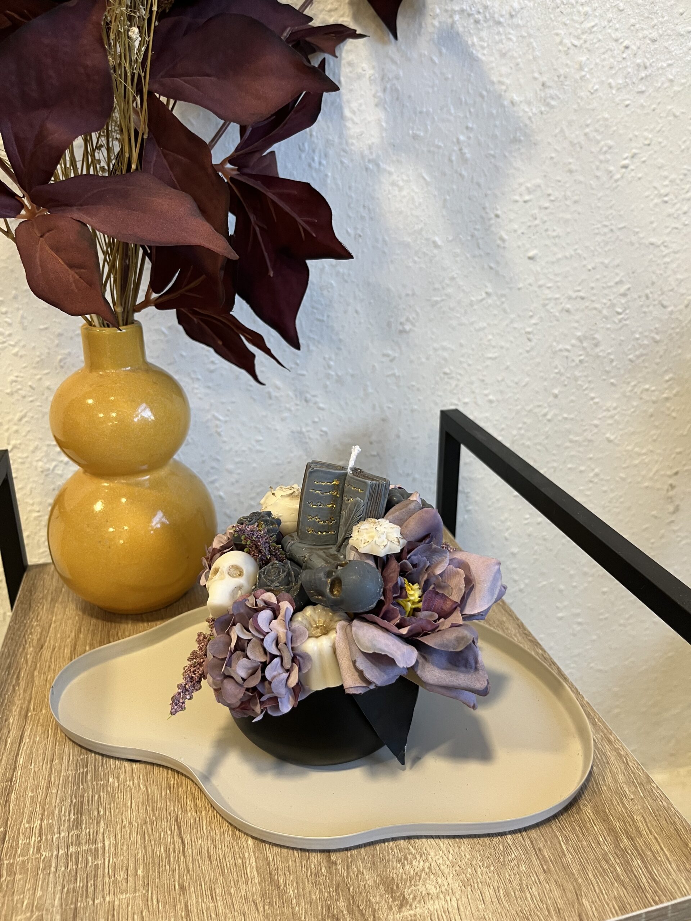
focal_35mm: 26
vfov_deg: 67.3
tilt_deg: -22.0
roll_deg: +1.7
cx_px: 346
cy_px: 460
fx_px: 692
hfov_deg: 53.1
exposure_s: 1/50
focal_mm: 5.1
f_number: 1.6
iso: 100
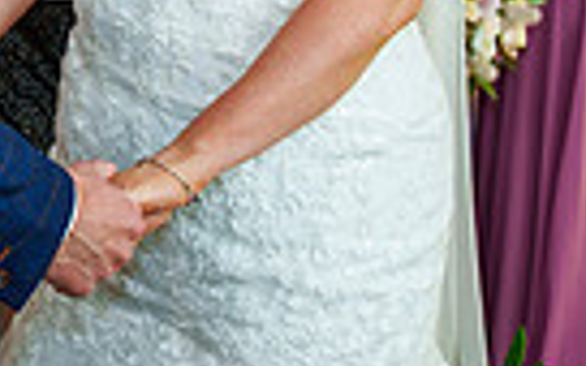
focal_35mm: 125
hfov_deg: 16.5
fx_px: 1996
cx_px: 65
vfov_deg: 9.7
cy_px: -398
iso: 640
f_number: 4.5
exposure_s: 1/60
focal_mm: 28
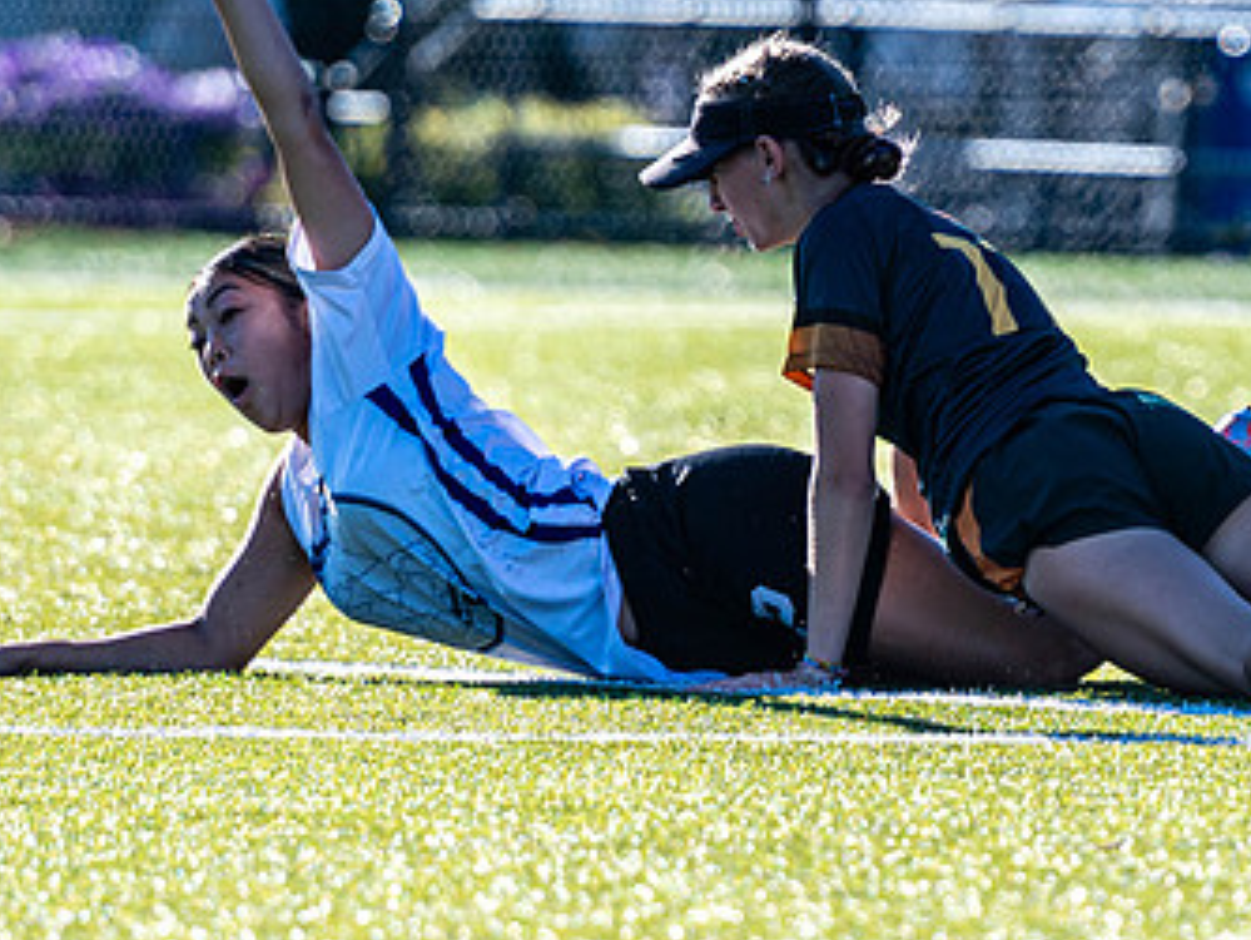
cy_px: 625
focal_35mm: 718
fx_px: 25957
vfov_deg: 2.1
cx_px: 911
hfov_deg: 2.8
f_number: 3.2
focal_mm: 200
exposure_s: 1/1000
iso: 100
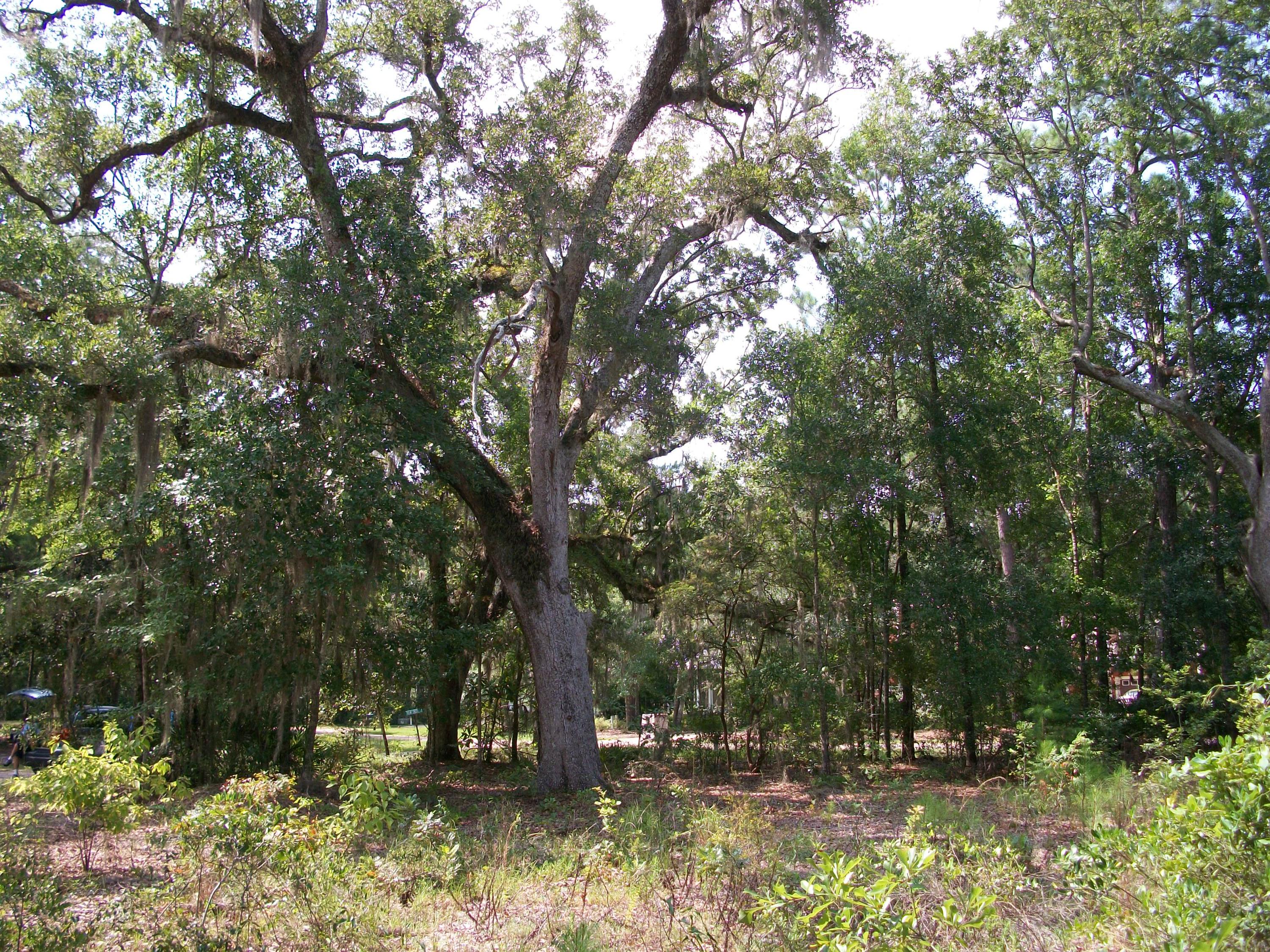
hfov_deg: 52.6
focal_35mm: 35
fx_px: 1284
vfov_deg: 40.7
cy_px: 476
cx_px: 635
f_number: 3.1
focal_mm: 6.3
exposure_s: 1/320
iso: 80
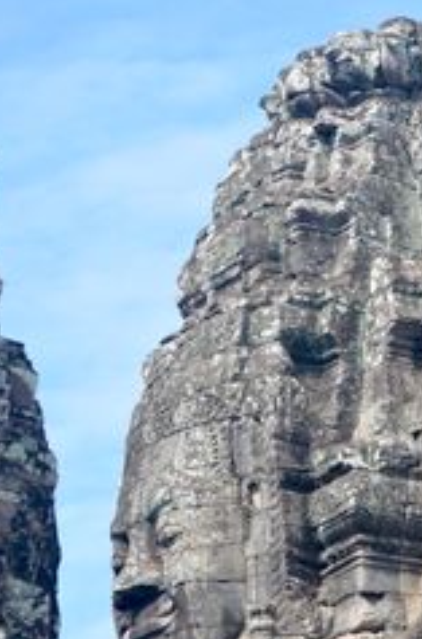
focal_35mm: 323
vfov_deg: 6.4
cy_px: 505
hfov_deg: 4.2
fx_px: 5721
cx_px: 437
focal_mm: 100
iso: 400
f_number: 6.3
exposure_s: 1/640
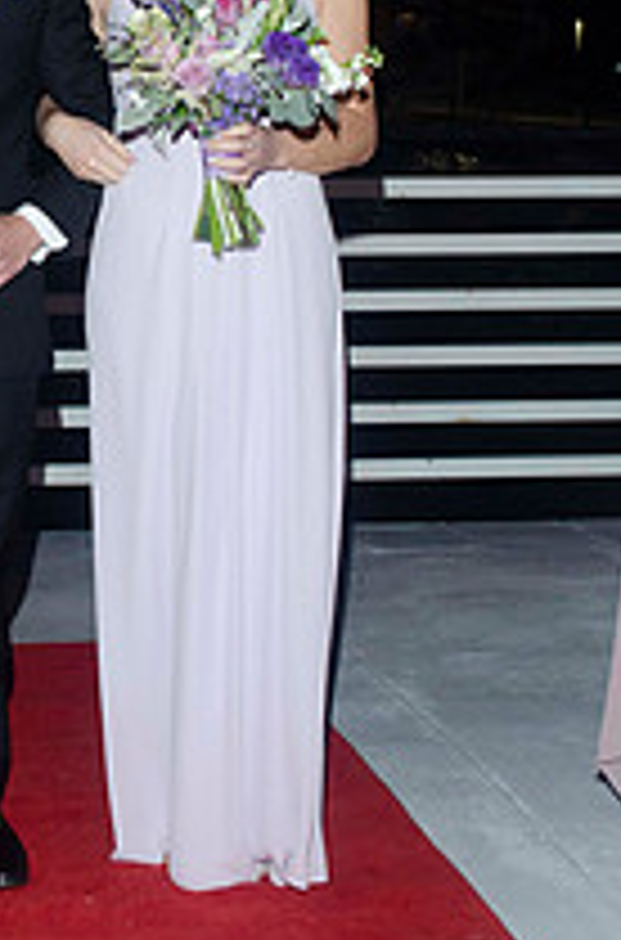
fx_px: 2188
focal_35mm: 84
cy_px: 211
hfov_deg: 16.0
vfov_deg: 23.9
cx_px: 72
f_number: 5.6
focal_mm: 26
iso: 800
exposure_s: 1/125
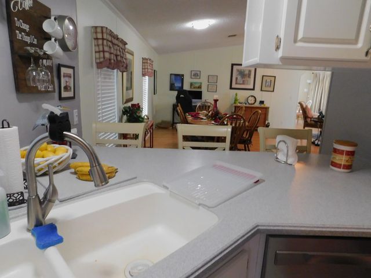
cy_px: 139
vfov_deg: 58.9
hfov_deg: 73.9
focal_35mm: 23
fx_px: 247
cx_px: 186
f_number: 3
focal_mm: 4
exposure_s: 1/30
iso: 360
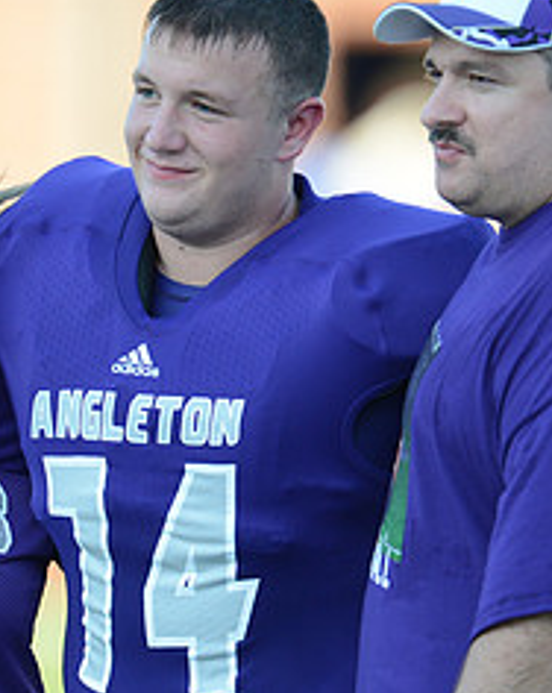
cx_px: 261
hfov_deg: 1.2
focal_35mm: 1270
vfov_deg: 1.5
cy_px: 429
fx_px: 26002
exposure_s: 1/1000
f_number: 4
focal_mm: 550
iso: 800
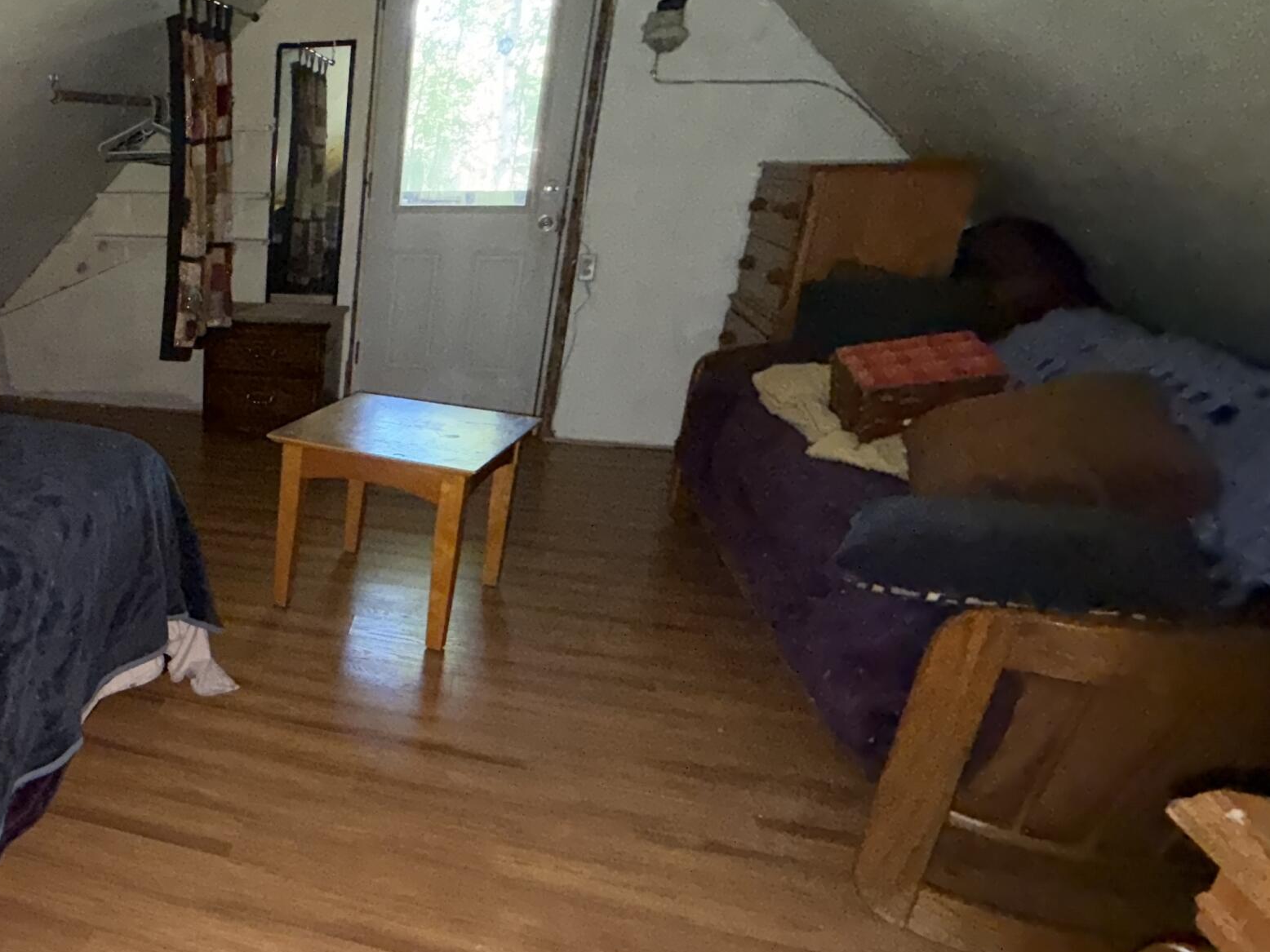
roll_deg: +0.7
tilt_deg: -21.6
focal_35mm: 27
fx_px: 991
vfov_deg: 51.1
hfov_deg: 56.0
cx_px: 114
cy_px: 557
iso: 1000
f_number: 2.2
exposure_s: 1/30
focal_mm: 2.22
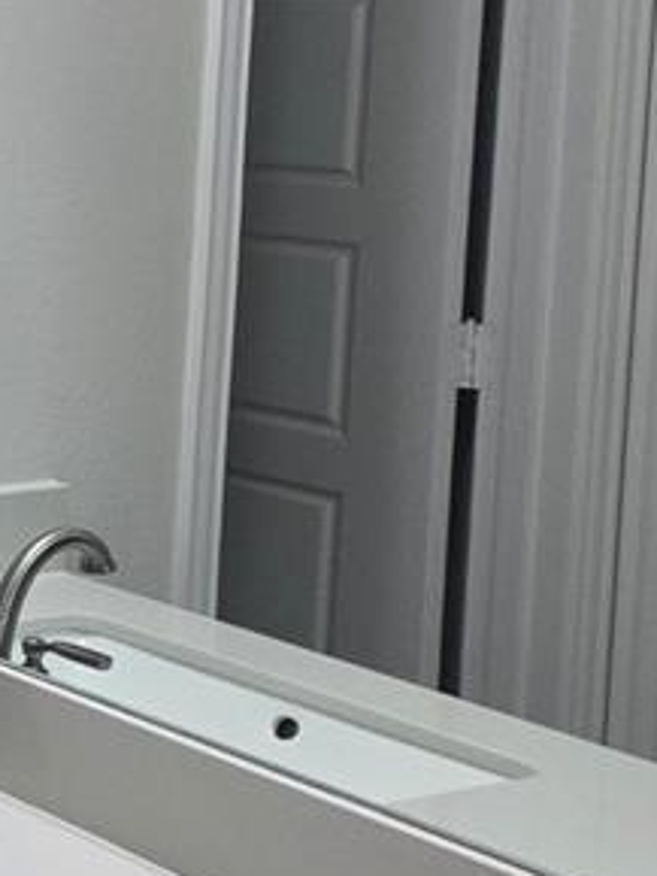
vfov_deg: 27.6
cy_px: 188
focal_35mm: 69
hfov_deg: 13.8
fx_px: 1745
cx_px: -981
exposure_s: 1/120
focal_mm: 2.2
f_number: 1.9
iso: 80
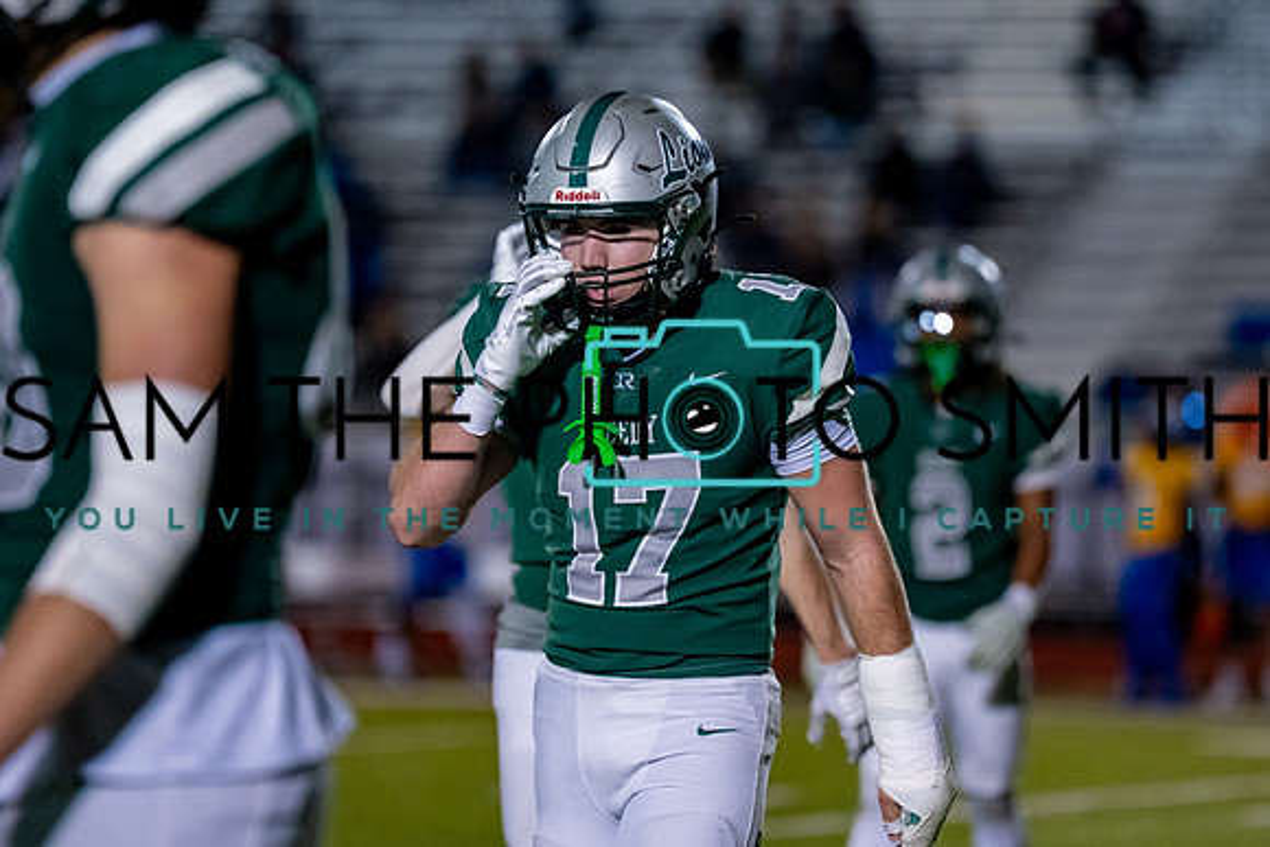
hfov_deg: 7.5
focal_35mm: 273
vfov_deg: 5.0
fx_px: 9628
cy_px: 406
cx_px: 660
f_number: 2.8
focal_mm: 200
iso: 3200
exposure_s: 1/1000
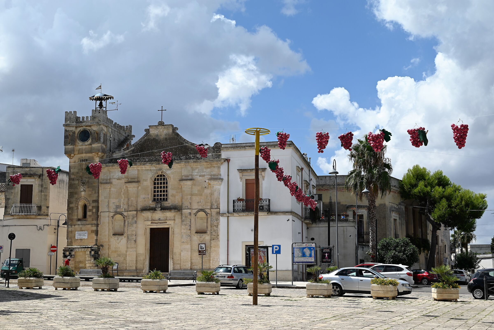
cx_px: 247
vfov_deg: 27.5
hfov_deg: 40.3
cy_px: 165
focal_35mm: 49
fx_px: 673
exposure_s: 1/640
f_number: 6.3
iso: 100
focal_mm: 49
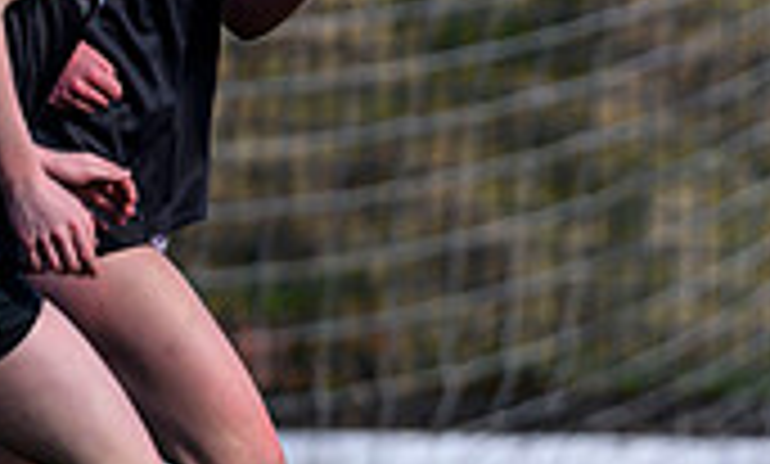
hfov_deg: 1.0
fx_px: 42317
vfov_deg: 0.6
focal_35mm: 2037
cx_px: 1860
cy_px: 721
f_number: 3.2
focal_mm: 400
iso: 200
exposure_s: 1/2500
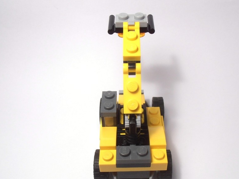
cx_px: 136
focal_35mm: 43
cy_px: 99
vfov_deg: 33.6
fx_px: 297
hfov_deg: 43.7
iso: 80
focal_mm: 6.61
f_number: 3.9
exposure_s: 1/80
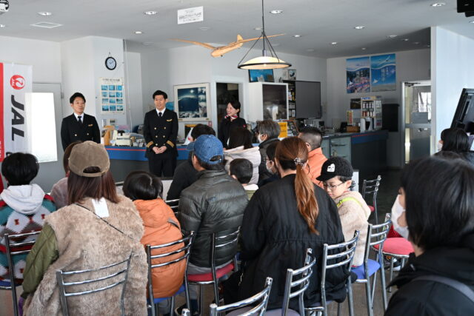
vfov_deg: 34.9
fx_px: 504
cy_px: 158
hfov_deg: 50.4
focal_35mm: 38
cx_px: 237
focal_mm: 25.5
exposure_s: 1/125
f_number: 3.8
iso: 800
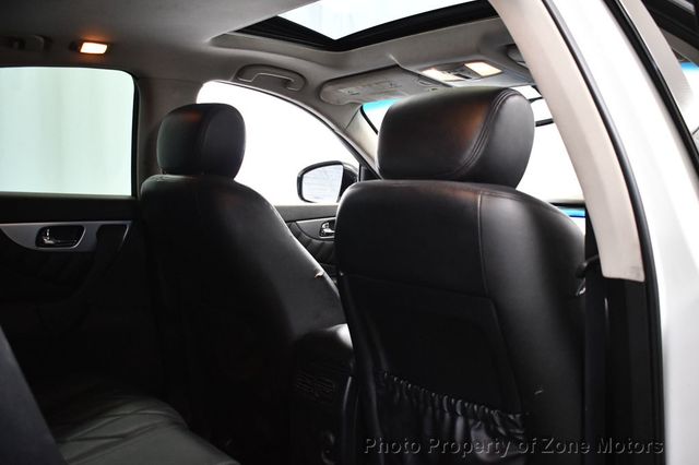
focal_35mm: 36
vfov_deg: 36.8
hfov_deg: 53.2
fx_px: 699
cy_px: 232
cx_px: 350
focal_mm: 24
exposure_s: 1/60
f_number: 3.8
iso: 3600
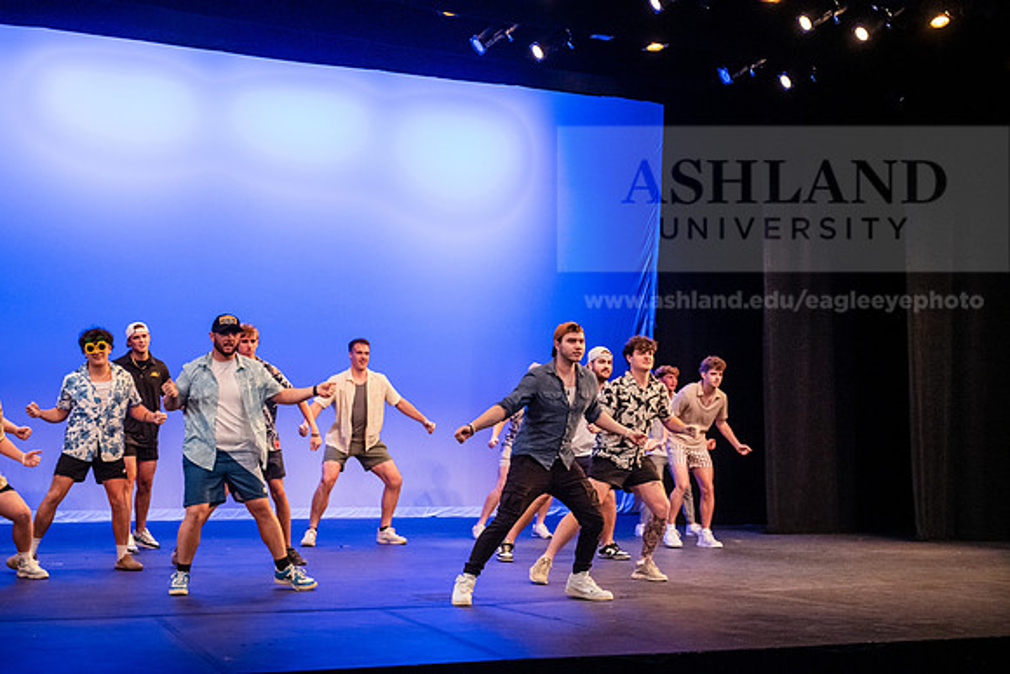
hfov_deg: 34.5
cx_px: 505
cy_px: 337
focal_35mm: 58
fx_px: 1628
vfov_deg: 23.4
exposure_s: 1/320
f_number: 3.5
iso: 4000
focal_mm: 58
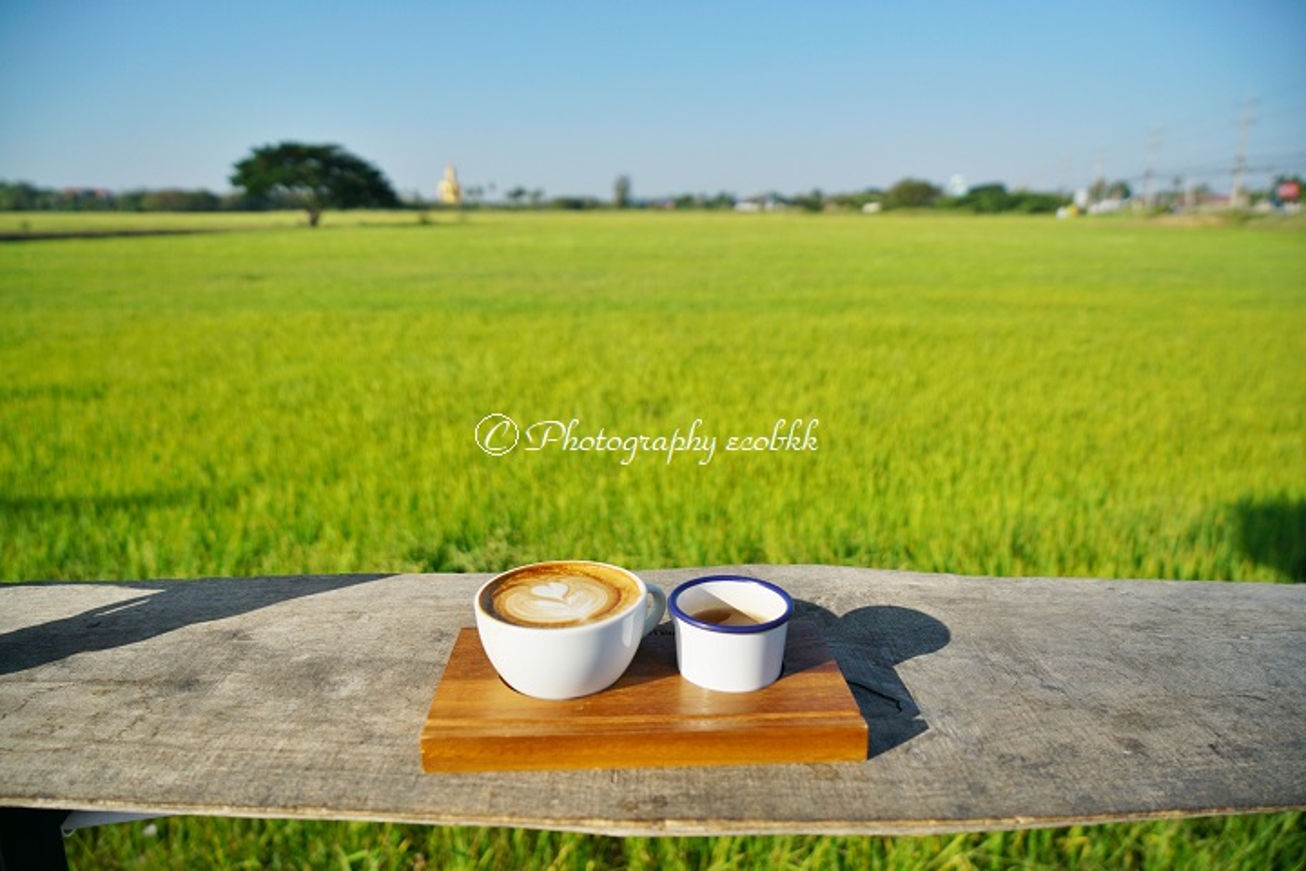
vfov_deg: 53.1
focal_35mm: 24
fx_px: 871
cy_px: 436
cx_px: 653
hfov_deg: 73.7
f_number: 4
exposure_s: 1/8000
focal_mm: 24
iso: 250
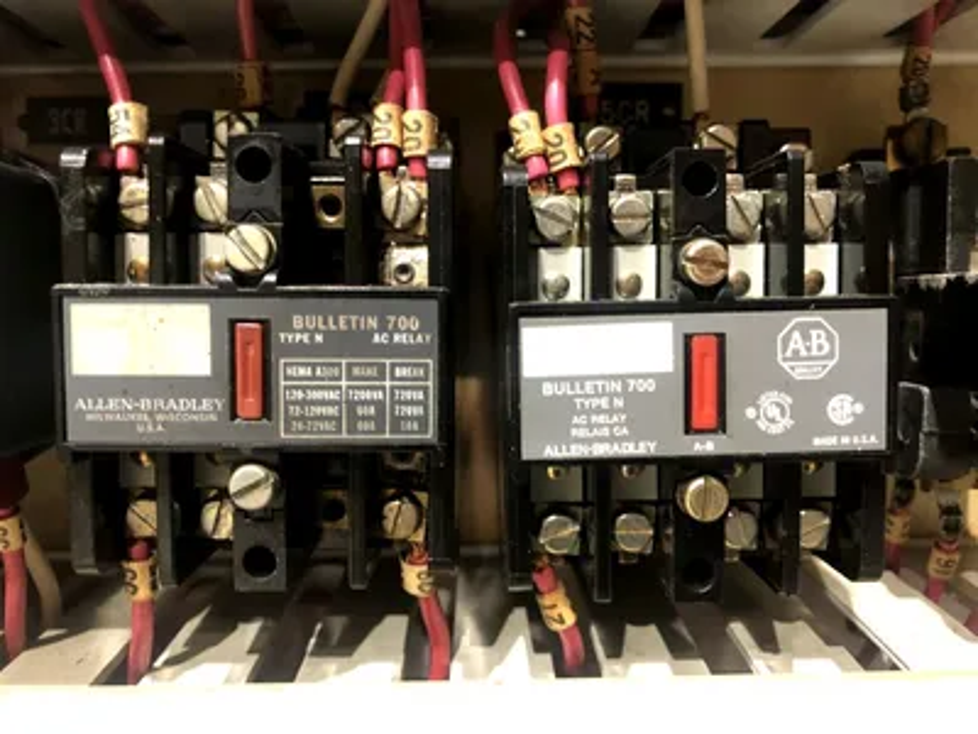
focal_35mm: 28
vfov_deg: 49.7
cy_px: 367
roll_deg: +0.6
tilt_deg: -4.5
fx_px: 791
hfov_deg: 63.4
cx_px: 489
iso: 80
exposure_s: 1/8
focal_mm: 4
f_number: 1.8
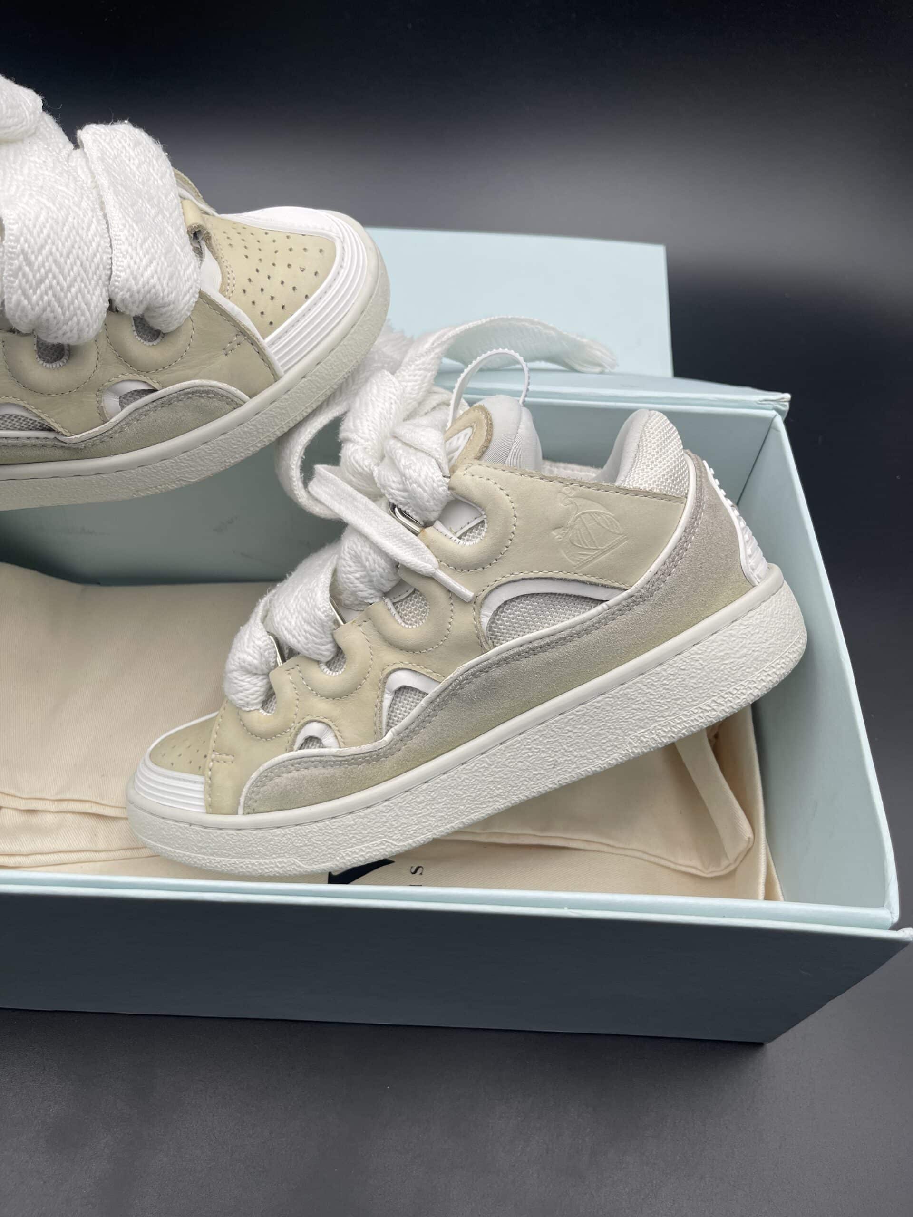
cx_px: 456
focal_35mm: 25
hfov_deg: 54.9
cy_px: 608
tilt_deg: -57.4
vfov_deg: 69.4
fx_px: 879
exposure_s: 1/775
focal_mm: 5.1
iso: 32
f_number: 1.6
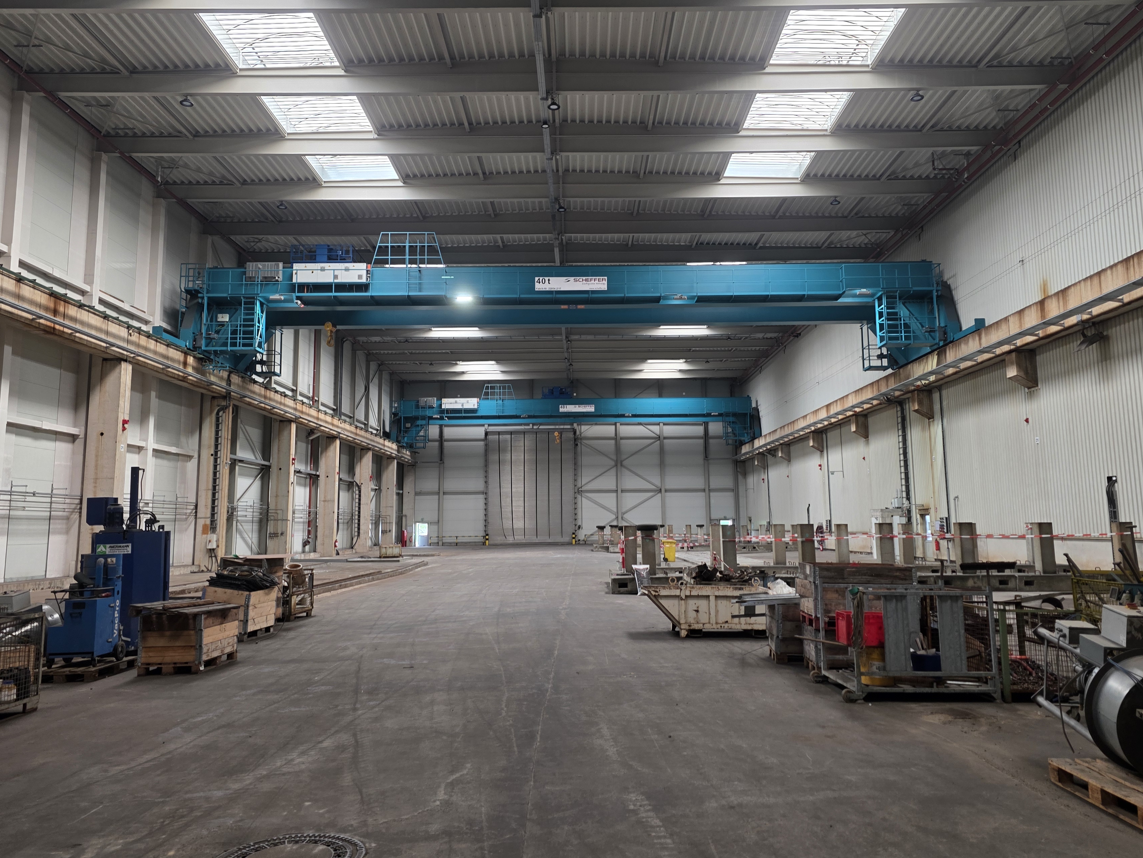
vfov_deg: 51.3
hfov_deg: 65.3
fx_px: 892
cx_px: 589
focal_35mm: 27
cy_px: 380
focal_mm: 6.3
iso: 80
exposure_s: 1/52
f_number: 1.7
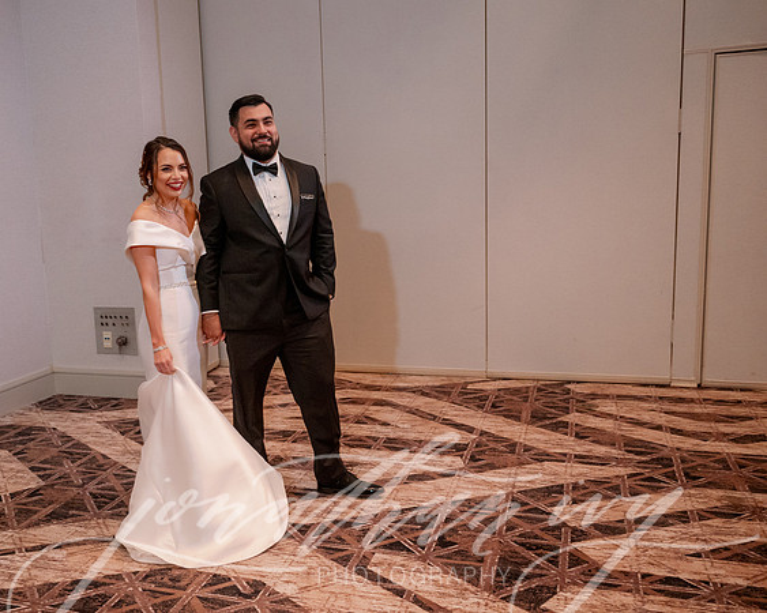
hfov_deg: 51.0
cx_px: 275
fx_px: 792
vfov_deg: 42.3
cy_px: 315
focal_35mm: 35
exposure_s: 1/125
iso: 3200
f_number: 2.8
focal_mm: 29
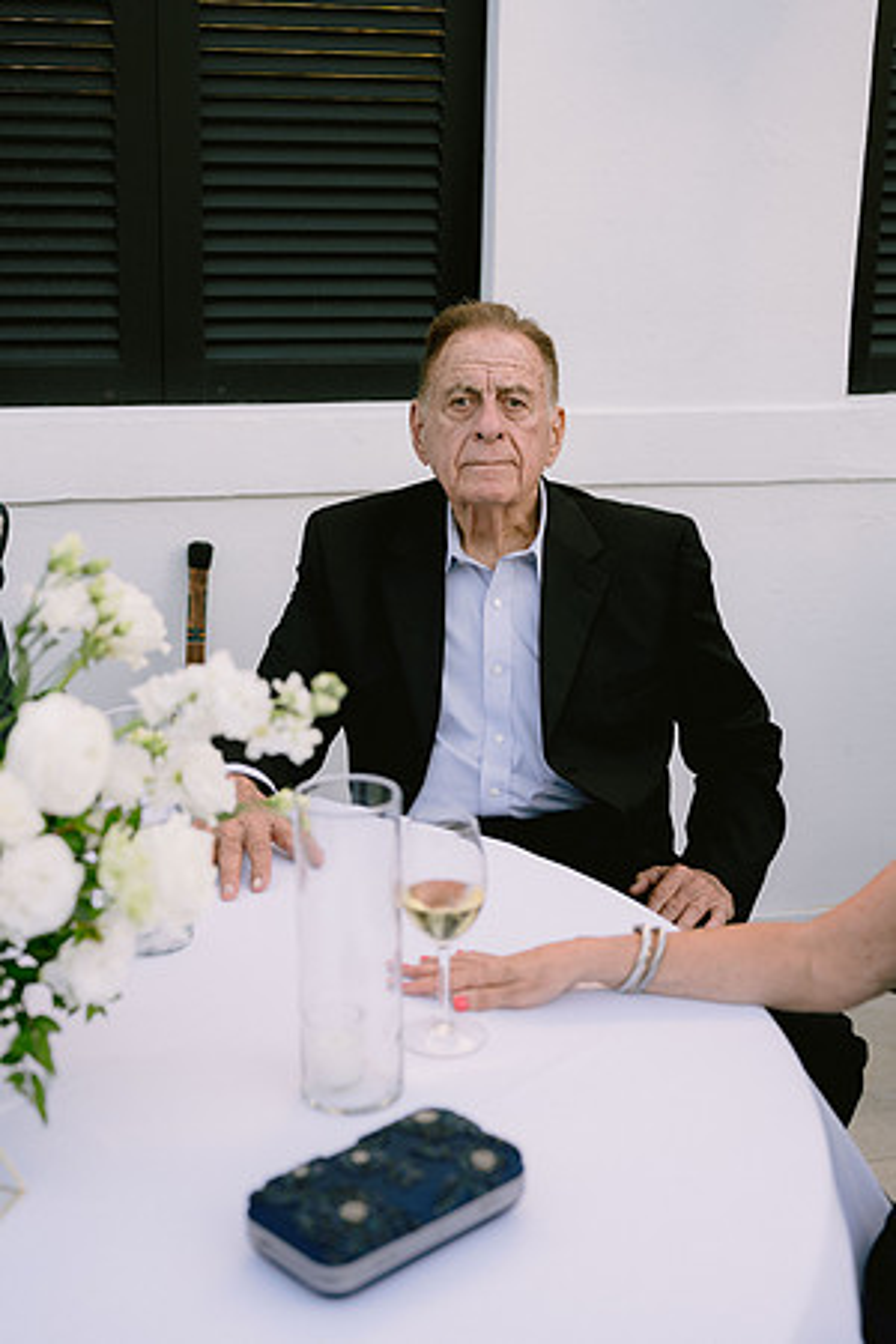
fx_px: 1867
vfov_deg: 39.6
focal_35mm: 50
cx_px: 448
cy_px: 672
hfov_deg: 27.0
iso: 200
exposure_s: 1/500
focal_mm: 50
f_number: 2.8
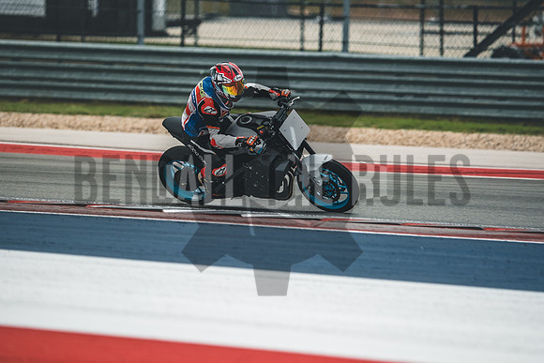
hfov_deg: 5.6
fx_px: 5546
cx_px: 222
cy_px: 189
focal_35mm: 367
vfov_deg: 3.7
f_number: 2
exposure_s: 1/3200
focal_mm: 200
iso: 400
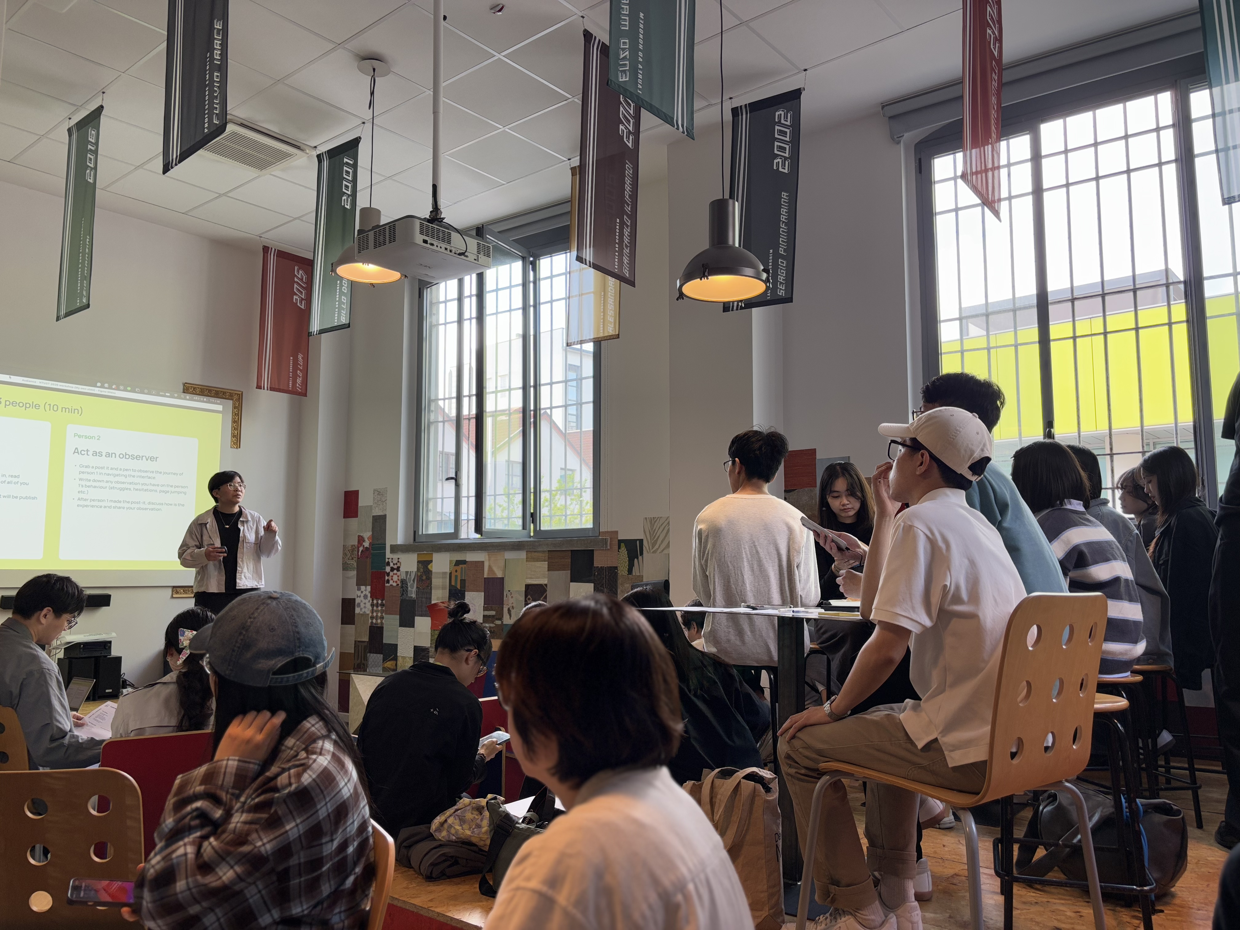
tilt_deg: +5.9
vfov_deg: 53.1
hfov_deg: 67.3
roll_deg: +0.2
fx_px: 931
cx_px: 620
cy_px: 465
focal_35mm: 26
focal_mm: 5.96
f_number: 1.6
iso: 64
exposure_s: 1/100
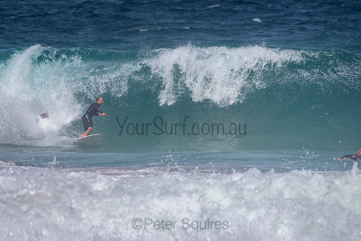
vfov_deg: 2.2
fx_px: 6152
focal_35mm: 613
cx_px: 148
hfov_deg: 3.4
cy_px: 103
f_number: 5.6
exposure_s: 1/2000
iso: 72
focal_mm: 500
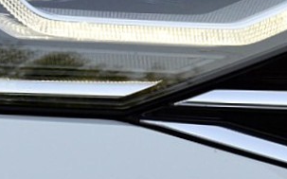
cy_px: -5
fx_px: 3330
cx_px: -45
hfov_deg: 4.9
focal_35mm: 426
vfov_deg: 3.1
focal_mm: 52
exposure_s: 1/250
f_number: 10
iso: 400
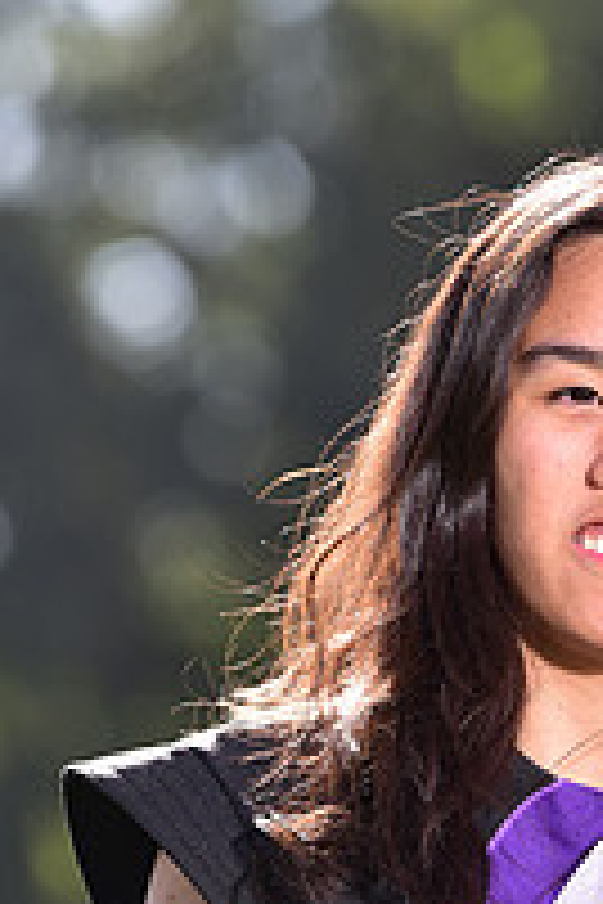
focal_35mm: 578
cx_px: 646
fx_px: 14521
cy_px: 1124
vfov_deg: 3.6
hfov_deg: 2.4
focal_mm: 200
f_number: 4.5
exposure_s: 1/250
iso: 100
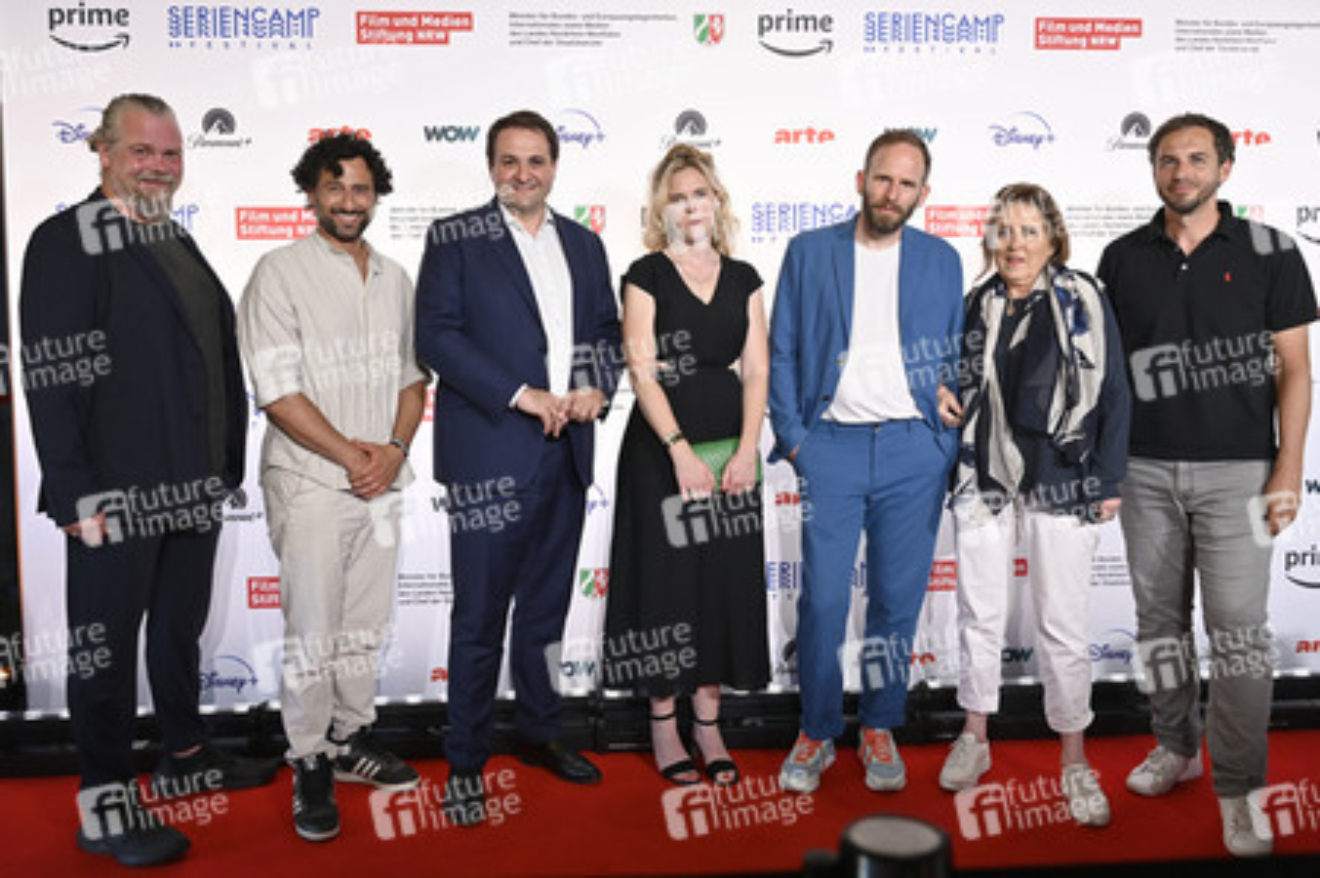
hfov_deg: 65.5
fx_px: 1026
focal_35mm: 28
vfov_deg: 46.3
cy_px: 439
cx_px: 660
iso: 1250
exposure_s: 1/250
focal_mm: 28
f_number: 4.5
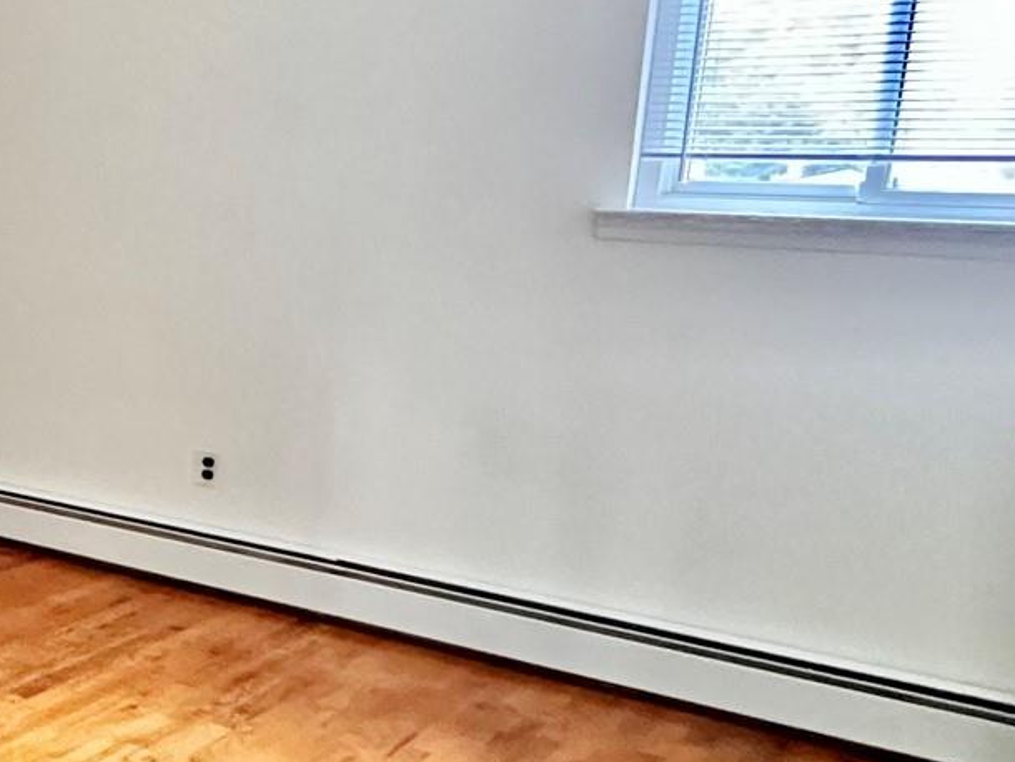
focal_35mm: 47
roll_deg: -2.1
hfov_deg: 28.9
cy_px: 341
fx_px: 1379
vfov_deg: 30.9
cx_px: -438
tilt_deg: -6.0
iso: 800
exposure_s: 1/60
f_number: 2.2
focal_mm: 2.22
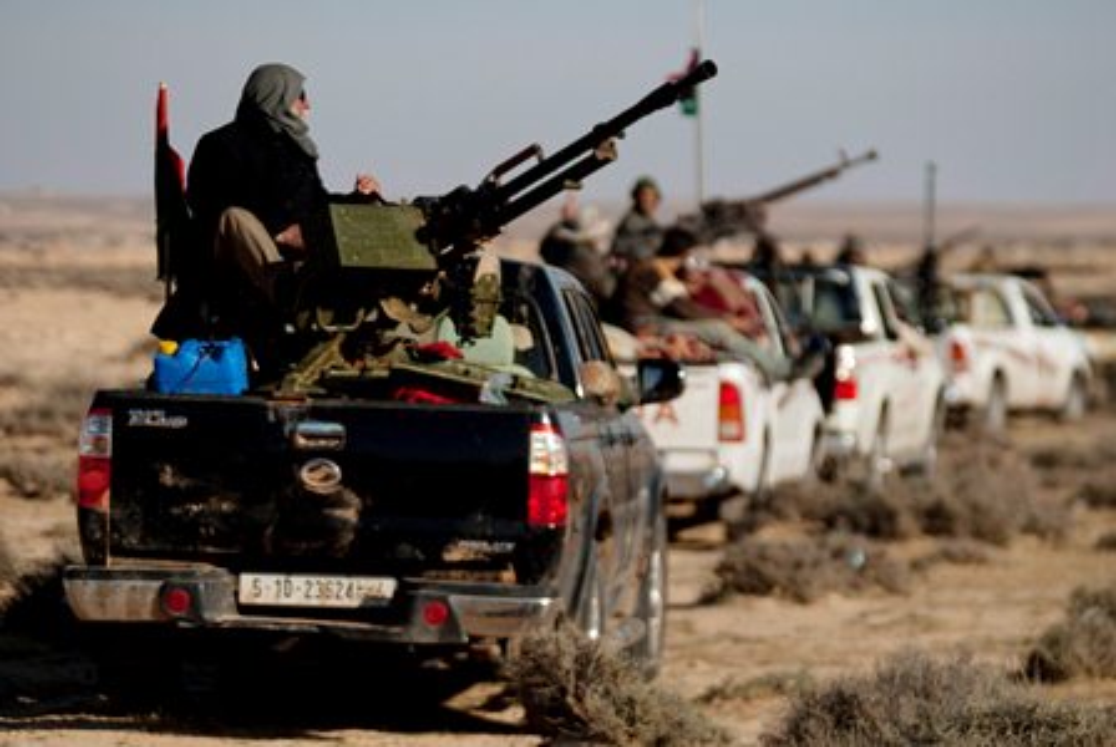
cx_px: 558
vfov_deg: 6.8
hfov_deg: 10.1
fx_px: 6286
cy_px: 374
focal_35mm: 202
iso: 125
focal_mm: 135
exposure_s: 1/6400
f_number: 2.8
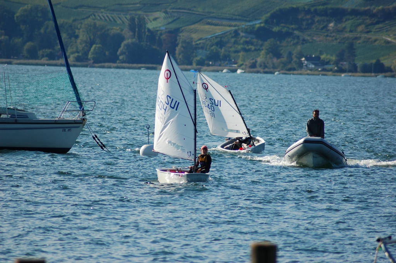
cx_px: 198
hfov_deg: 4.6
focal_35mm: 450
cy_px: 132
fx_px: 4946
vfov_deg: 3.1
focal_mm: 300
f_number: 5.6
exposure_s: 1/2000
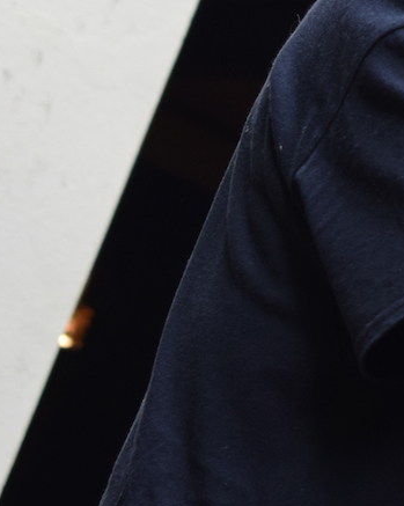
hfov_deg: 5.4
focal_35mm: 284
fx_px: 4245
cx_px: 690
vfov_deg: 6.8
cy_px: -40
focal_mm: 55
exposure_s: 1/125
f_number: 5.6
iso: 400
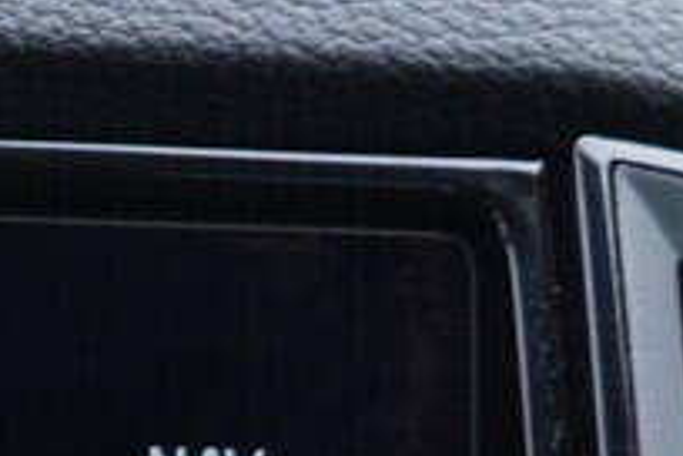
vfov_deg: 5.2
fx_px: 4819
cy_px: 1140
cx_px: -1319
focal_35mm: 254
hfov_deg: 7.3
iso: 250
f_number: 2.8
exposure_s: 1/40
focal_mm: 24
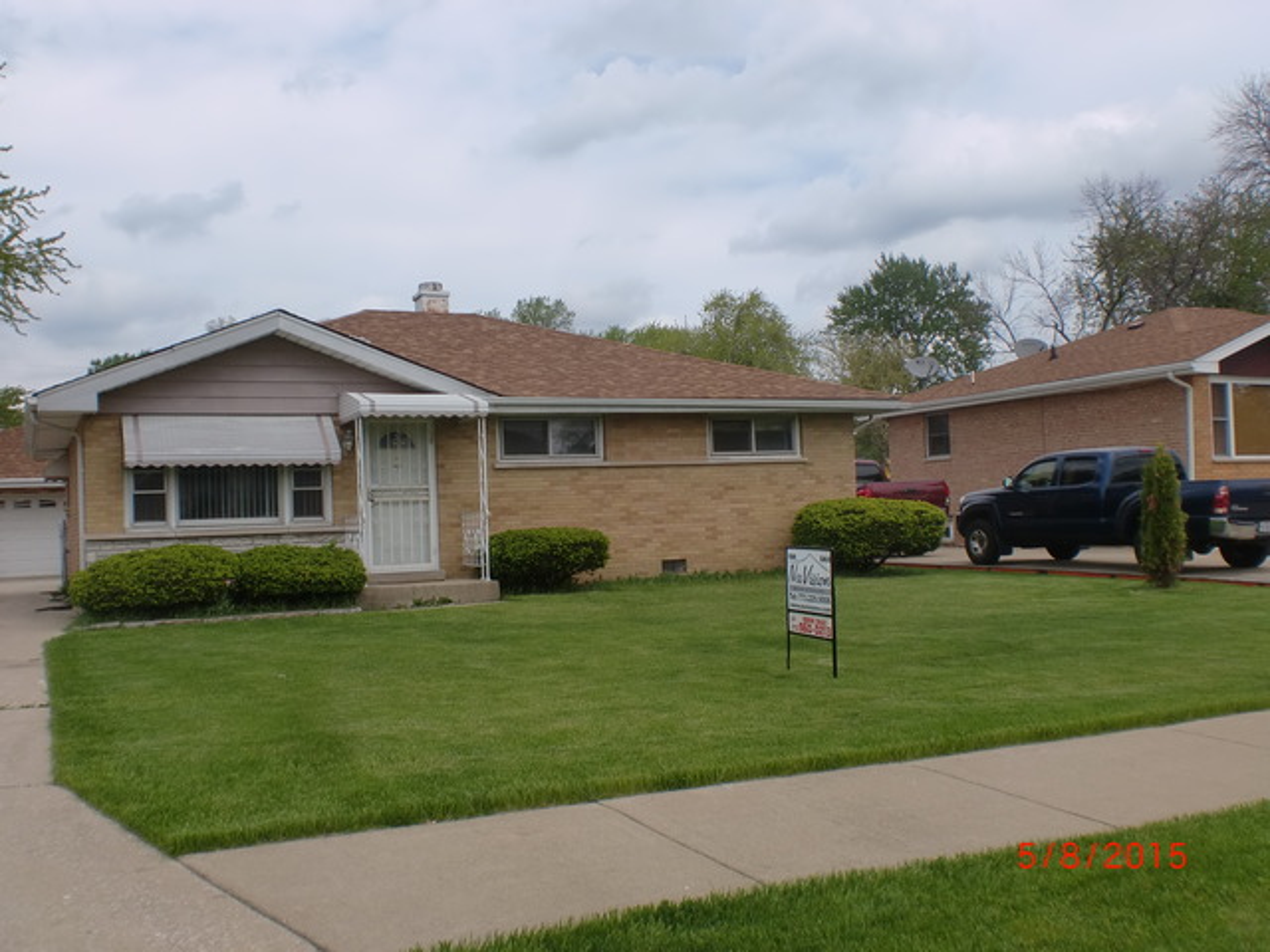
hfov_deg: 52.6
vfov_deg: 40.7
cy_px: 476
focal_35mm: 35
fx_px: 1284
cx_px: 635
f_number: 5.6
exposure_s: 1/400
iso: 64
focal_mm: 6.3
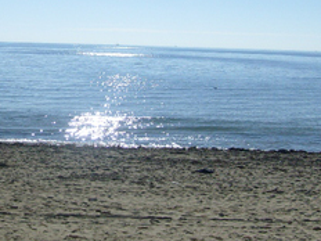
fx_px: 631
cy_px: 73
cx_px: 73
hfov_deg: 28.1
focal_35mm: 68
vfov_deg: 21.5
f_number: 7.1
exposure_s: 1/1000
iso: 80
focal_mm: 5.8
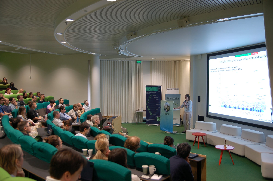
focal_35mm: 33
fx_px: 250
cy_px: 90
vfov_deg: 39.9
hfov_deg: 57.3
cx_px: 136
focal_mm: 22
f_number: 2.8
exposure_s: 1/25
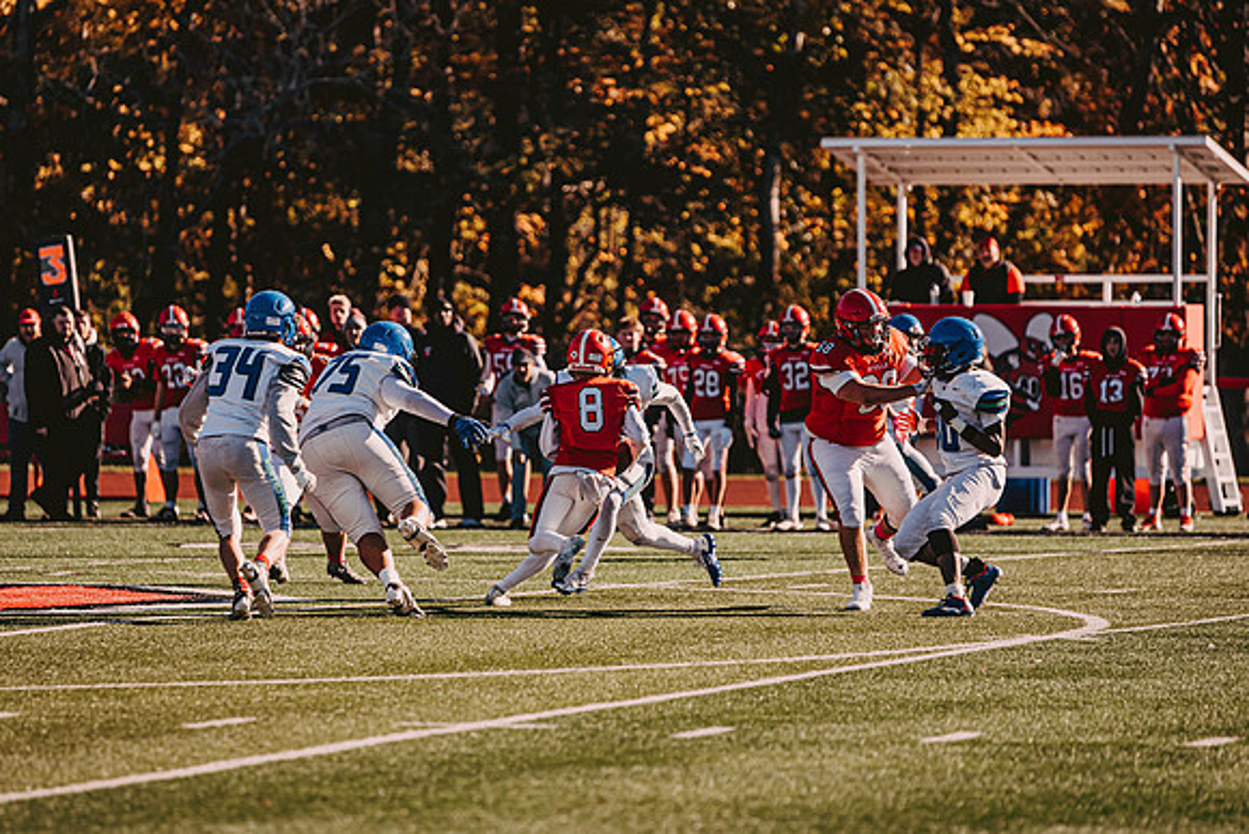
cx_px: 562
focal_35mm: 225
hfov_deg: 9.2
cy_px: 416
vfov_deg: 6.1
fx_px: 7802
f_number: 3.2
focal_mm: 200
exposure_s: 1/2000
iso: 250
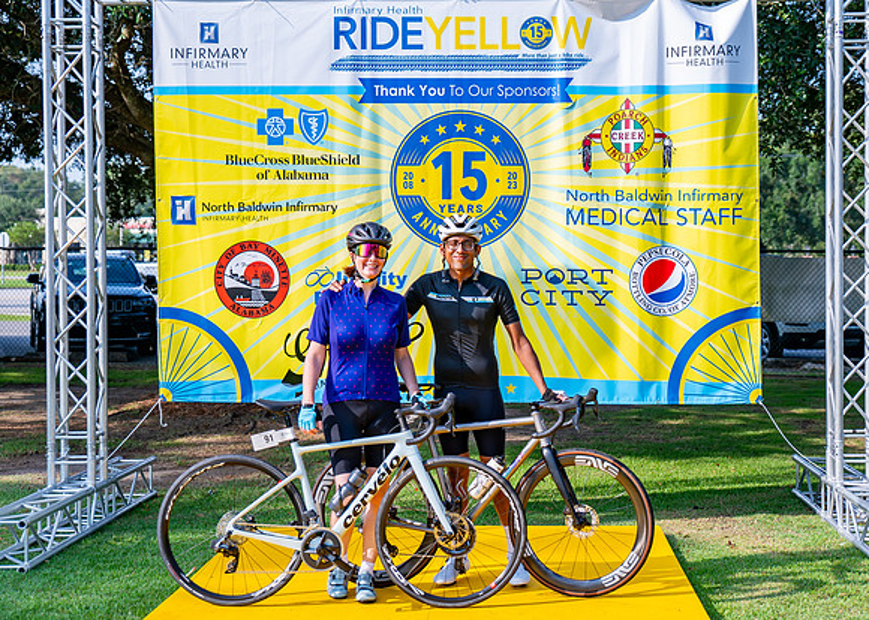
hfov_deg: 34.2
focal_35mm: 57
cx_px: 496
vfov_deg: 24.8
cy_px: 293
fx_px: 1411
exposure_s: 1/1250
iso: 125
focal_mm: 46
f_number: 2.8
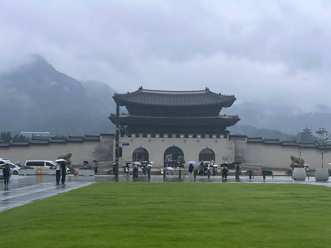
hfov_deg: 25.3
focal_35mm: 77
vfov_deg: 19.1
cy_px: 124
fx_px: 736
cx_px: 166
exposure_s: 1/469
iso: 32
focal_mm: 9
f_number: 2.8
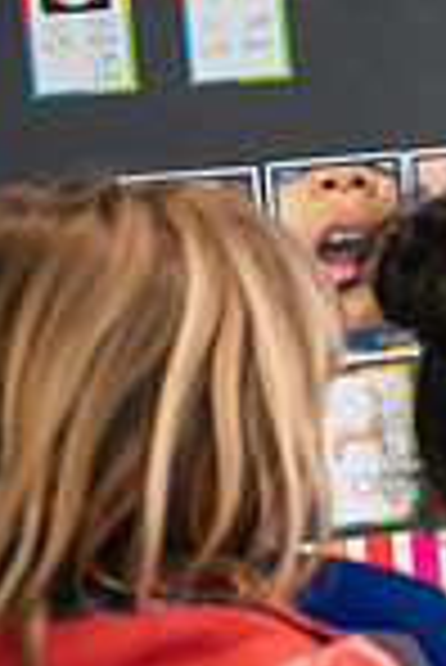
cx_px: 897
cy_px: 641
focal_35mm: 274
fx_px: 5080
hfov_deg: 4.9
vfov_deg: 7.5
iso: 800
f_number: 3.2
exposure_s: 1/160
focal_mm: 70
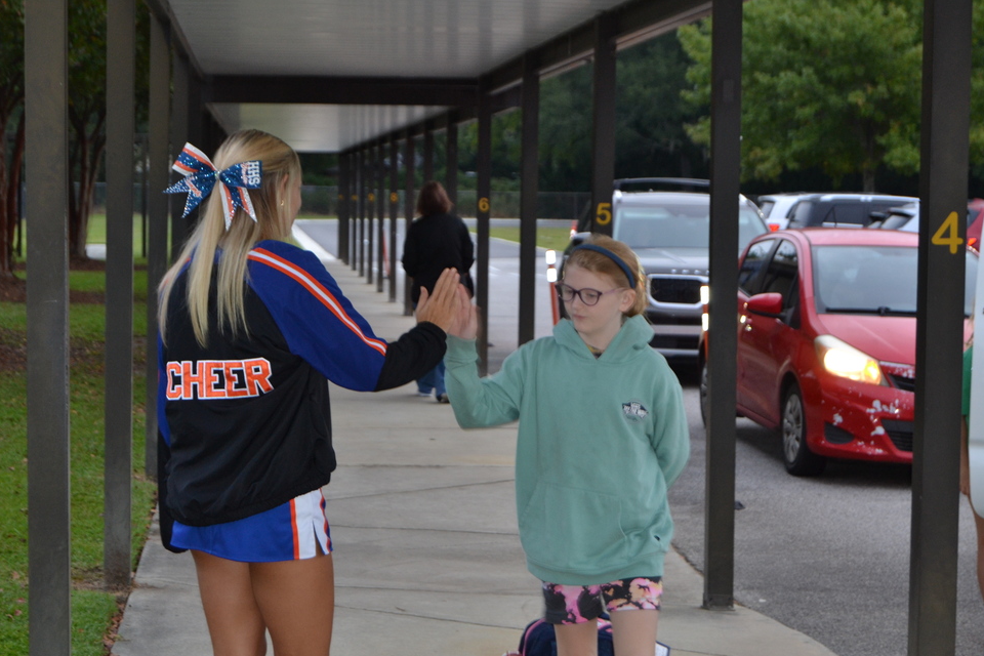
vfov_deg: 17.1
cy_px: 308
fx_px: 2186
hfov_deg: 25.4
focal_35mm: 80
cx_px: 463
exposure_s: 1/60
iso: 560
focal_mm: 50
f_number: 5.6
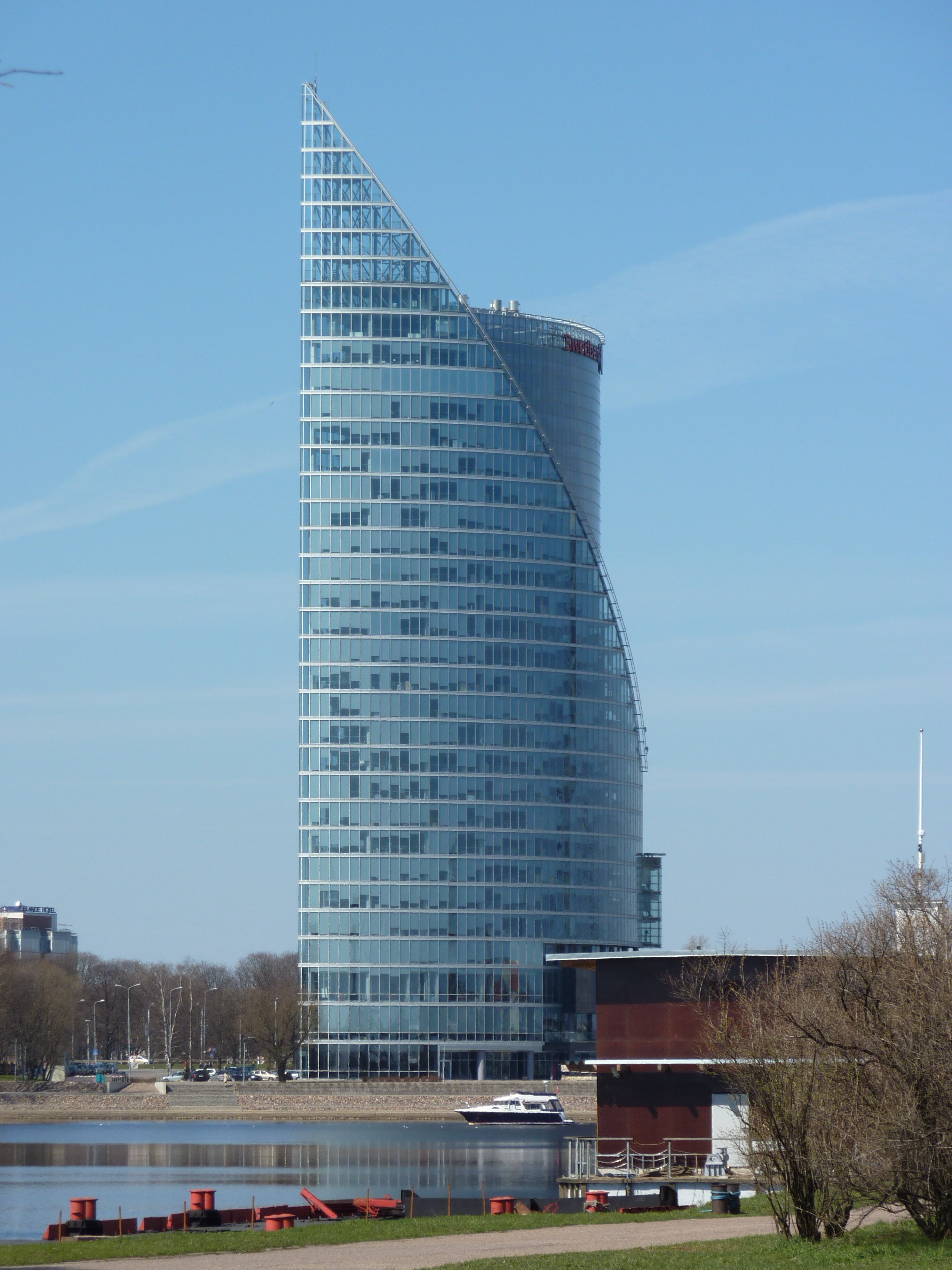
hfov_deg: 9.4
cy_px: 635
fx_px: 5794
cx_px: 476
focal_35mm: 158
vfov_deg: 12.5
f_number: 5.6
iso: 80
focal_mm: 25.9
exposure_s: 1/500
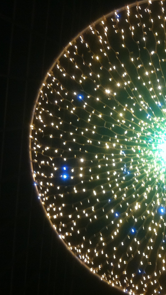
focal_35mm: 52
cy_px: 150
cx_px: 168
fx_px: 407
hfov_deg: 22.2
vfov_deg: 39.9
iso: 200
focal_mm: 3.85
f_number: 2.8
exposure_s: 1/15
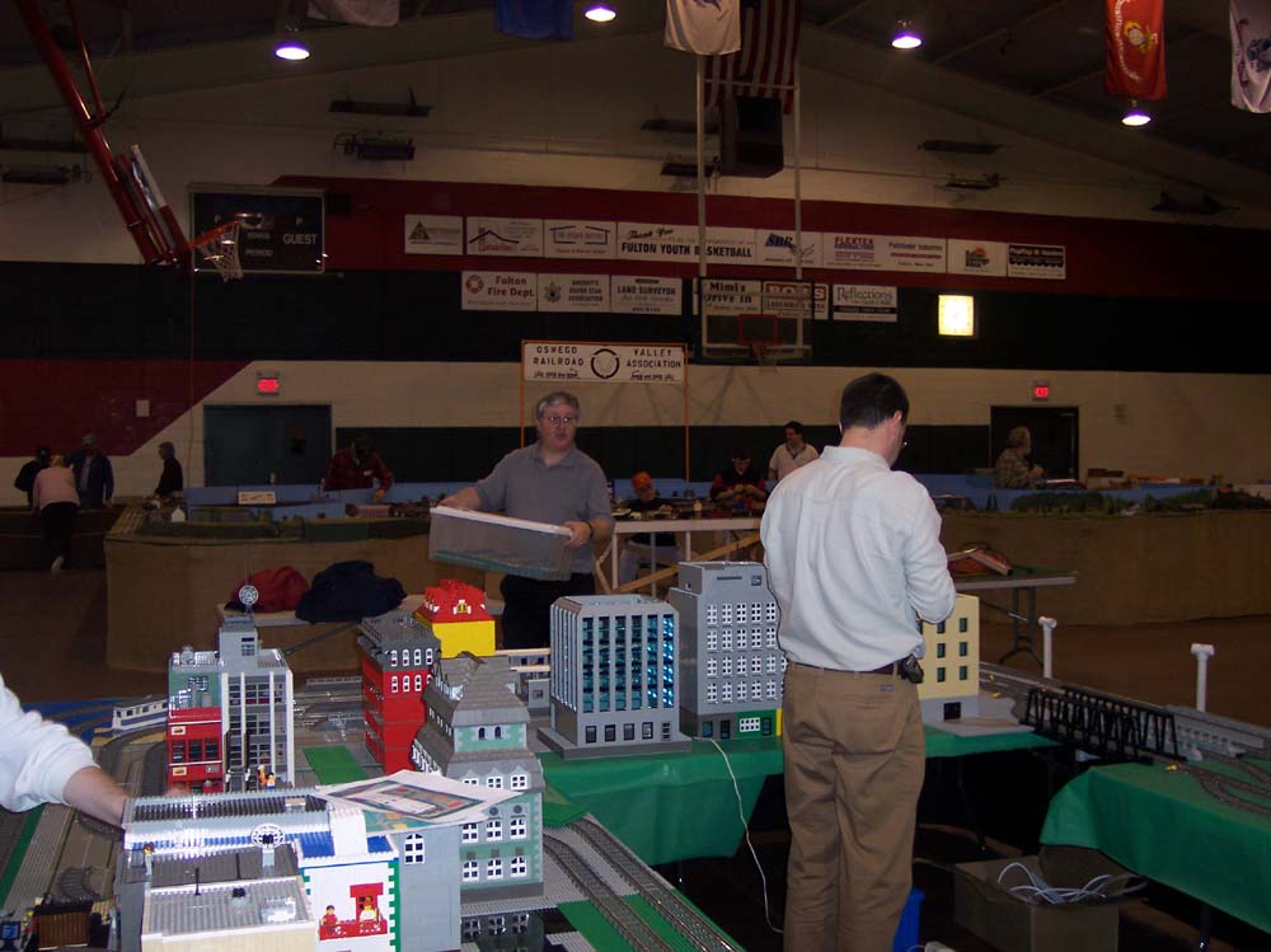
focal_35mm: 38
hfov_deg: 49.0
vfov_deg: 37.7
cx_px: 636
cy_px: 476
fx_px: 1395
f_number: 2.8
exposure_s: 1/30
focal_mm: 8
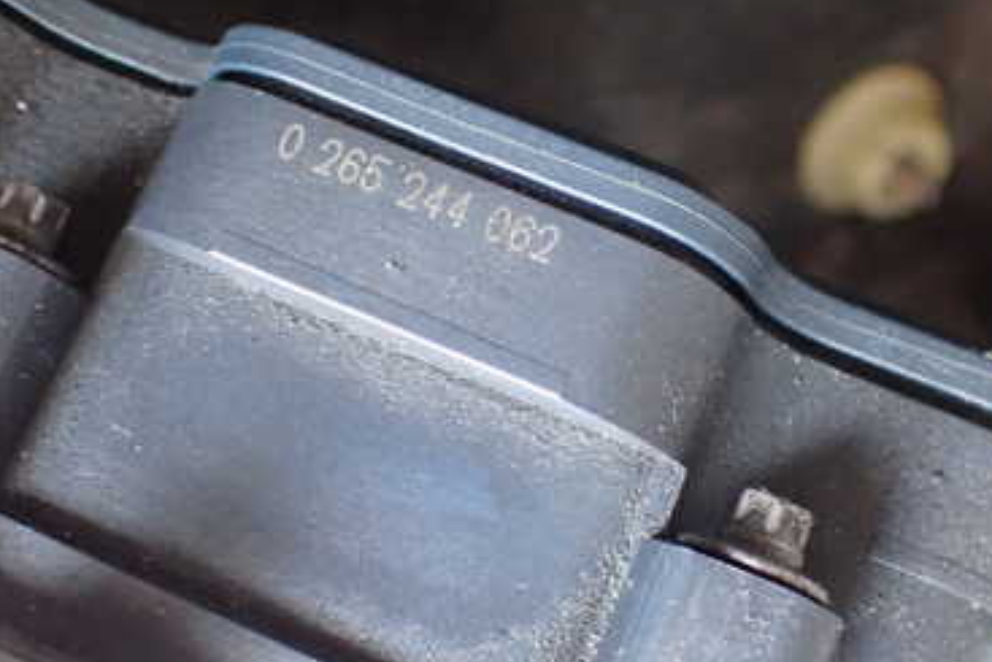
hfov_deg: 38.8
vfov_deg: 26.5
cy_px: 319
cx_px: 543
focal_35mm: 51
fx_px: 1406
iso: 800
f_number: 2.3
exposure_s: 1/100
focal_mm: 5.4
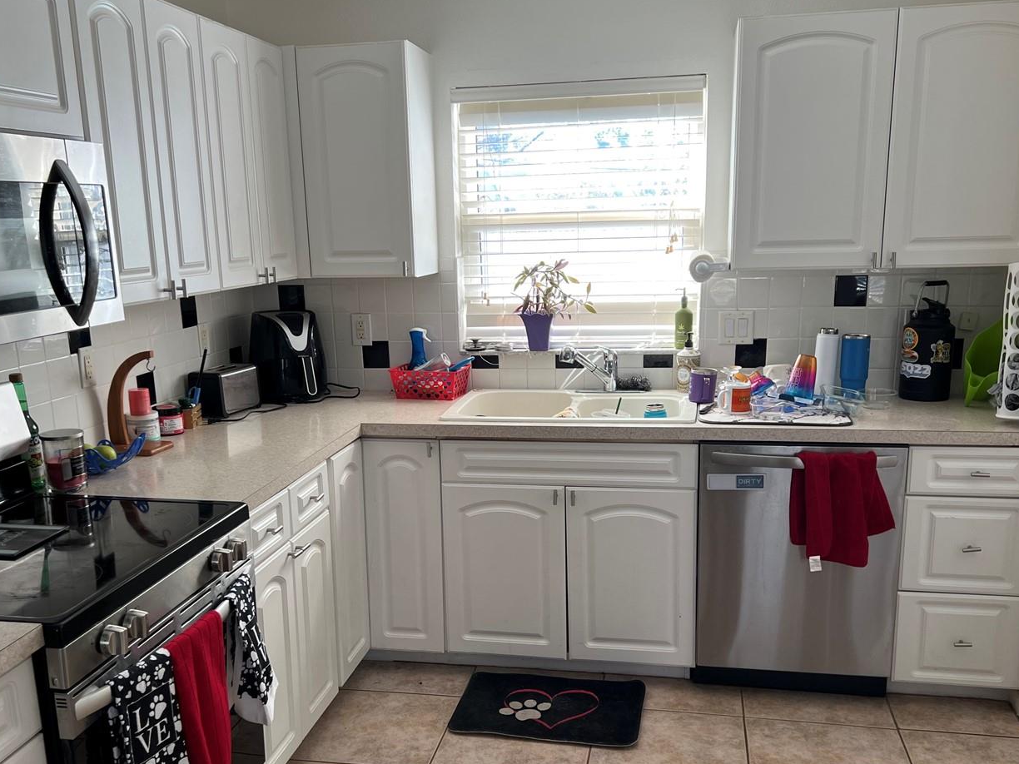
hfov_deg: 54.0
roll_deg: +1.7
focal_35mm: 34
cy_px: 454
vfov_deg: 41.6
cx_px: 497
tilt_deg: -12.7
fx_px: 1001
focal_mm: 5.7
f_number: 1.5
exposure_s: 1/121
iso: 50
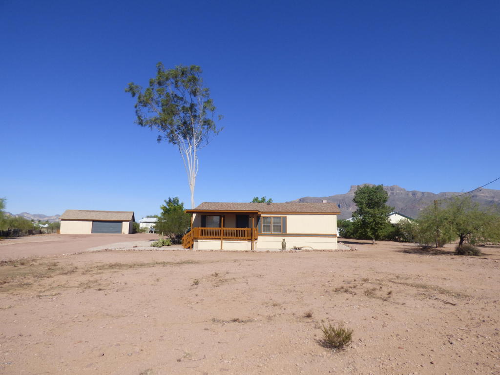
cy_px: 188
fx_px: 289
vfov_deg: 66.0
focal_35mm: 20
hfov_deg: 81.7
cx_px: 250
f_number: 3.5
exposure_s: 1/1600
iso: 100
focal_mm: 3.58
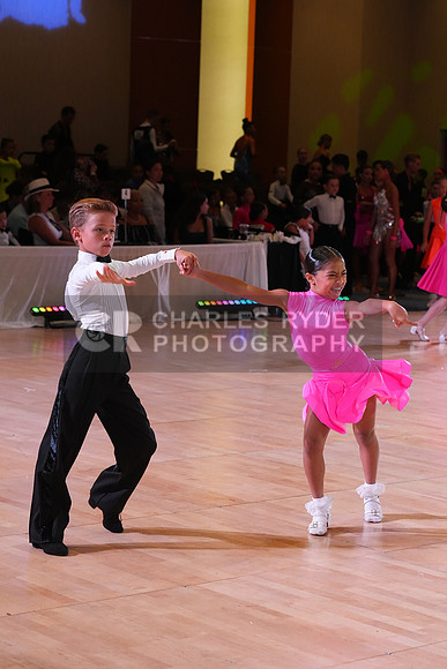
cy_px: 334
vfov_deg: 24.2
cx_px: 224
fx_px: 1563
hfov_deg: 16.3
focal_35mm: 84
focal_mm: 84
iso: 3200
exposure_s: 1/250
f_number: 5.6
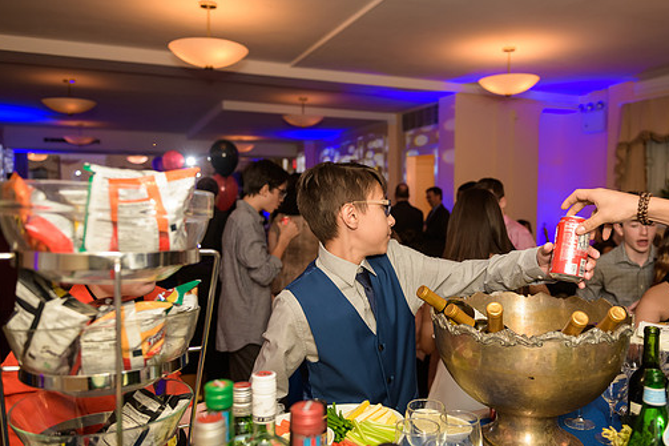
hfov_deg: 61.7
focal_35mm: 30
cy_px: 234
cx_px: 379
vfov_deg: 43.6
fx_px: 557
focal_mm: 26
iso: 800
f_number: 3.2
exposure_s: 1/125
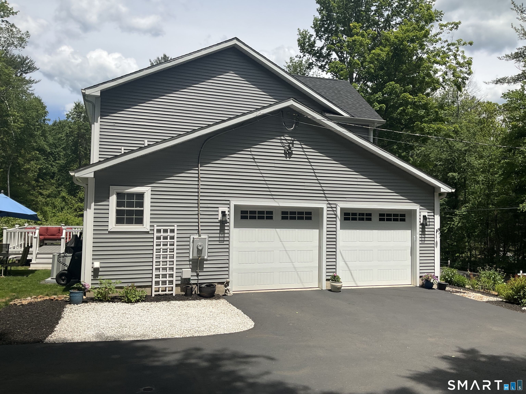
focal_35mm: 29
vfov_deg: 48.2
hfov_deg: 61.7
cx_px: 263
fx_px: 441
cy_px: 197
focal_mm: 3
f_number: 1.8
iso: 25
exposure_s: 1/2538
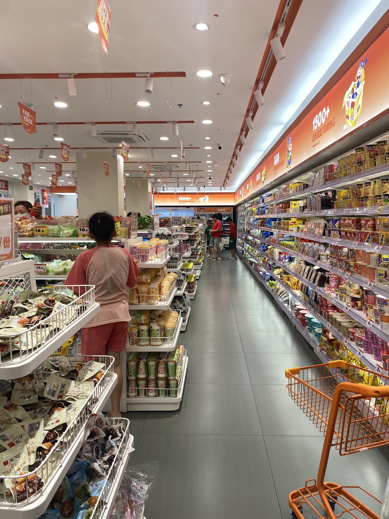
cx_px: 194
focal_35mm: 26
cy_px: 260
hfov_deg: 53.1
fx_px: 390
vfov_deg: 67.3
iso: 32
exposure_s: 1/106
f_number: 1.8
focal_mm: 4.25
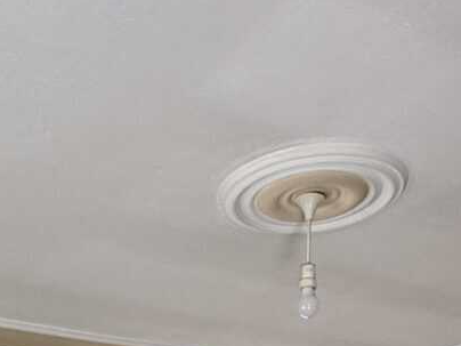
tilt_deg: -2.3
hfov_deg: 27.0
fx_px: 946
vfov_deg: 16.1
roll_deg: +1.7
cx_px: 107
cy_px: 691
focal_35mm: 71
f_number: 2.2
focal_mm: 2.22
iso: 64
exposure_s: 1/118
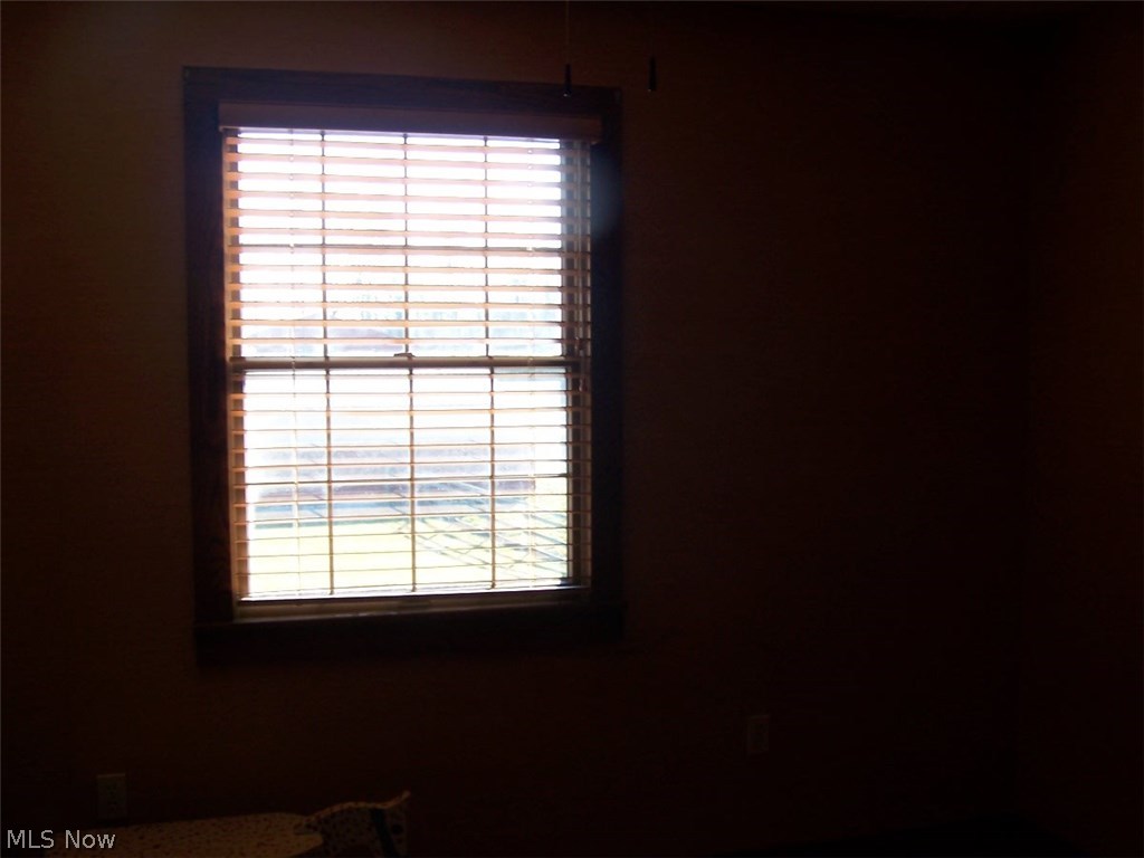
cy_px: 429
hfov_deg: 49.0
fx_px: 1256
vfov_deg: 37.7
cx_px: 572
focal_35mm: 38
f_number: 2.8
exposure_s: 1/125
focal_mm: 6.3
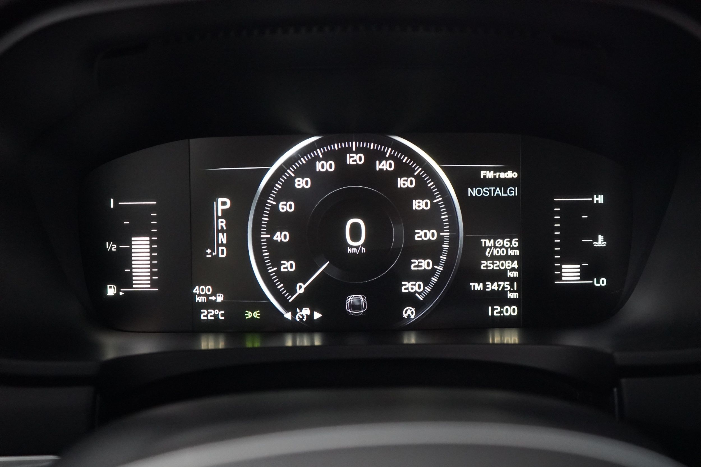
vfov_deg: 28.9
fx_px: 905
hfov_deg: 42.3
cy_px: 234
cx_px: 350
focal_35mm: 46
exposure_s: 1/60
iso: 12800
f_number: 4
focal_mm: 31
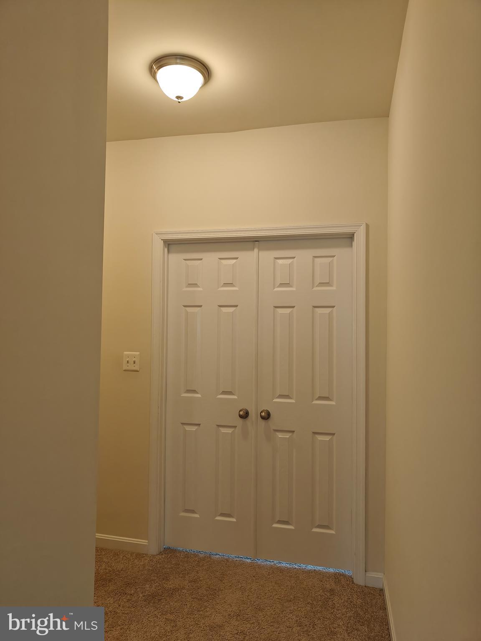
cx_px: 240
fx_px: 445
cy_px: 320
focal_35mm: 24
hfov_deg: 56.8
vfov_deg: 71.6
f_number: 1.8
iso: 250
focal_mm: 5.59
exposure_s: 1/120
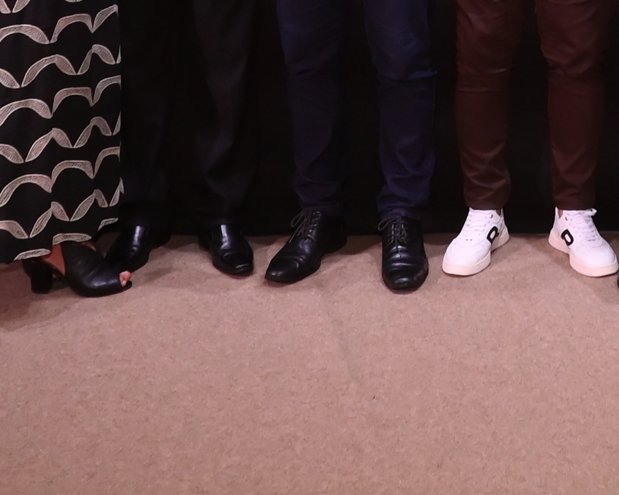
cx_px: 644
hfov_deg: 19.1
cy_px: -510
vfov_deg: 13.5
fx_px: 1777
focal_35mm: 97
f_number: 5
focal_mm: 20
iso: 2500
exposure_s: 1/200
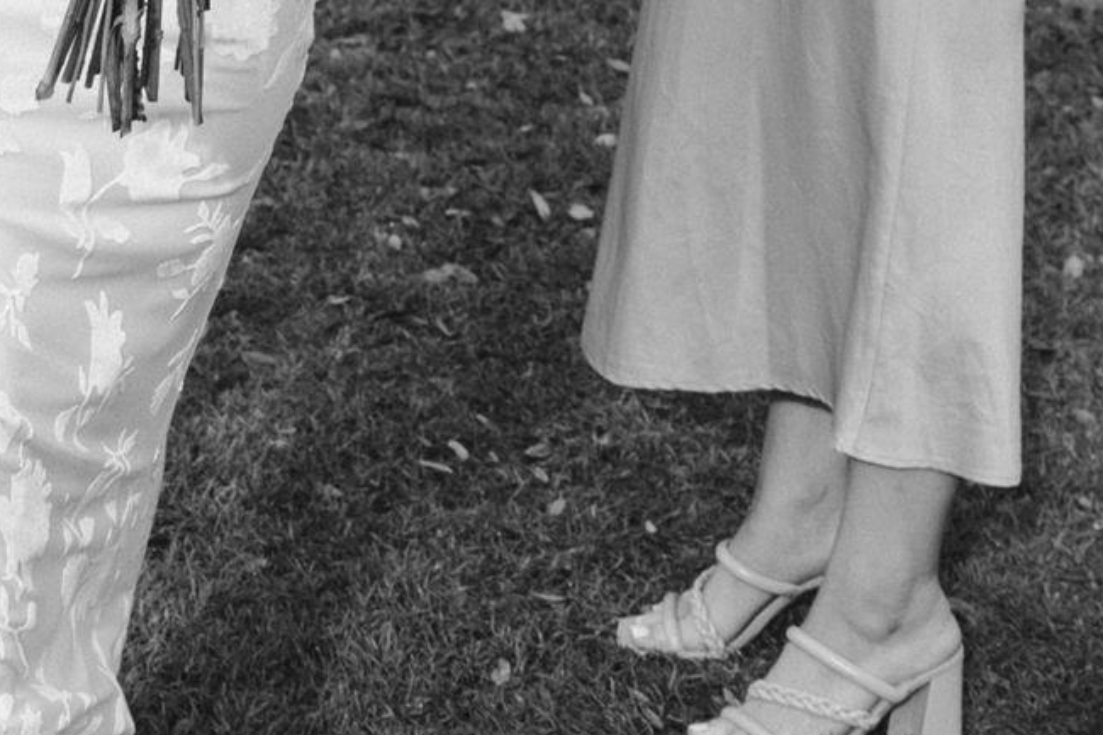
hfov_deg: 15.8
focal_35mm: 128
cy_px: -631
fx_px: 3921
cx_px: 88
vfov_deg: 10.1
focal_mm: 30
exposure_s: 1/500
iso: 100
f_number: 4.5
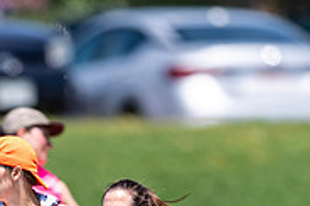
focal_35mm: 1896
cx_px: 45
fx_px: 16298
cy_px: 323
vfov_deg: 0.7
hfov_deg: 1.1
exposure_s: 1/1250
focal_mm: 400
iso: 100
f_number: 2.8
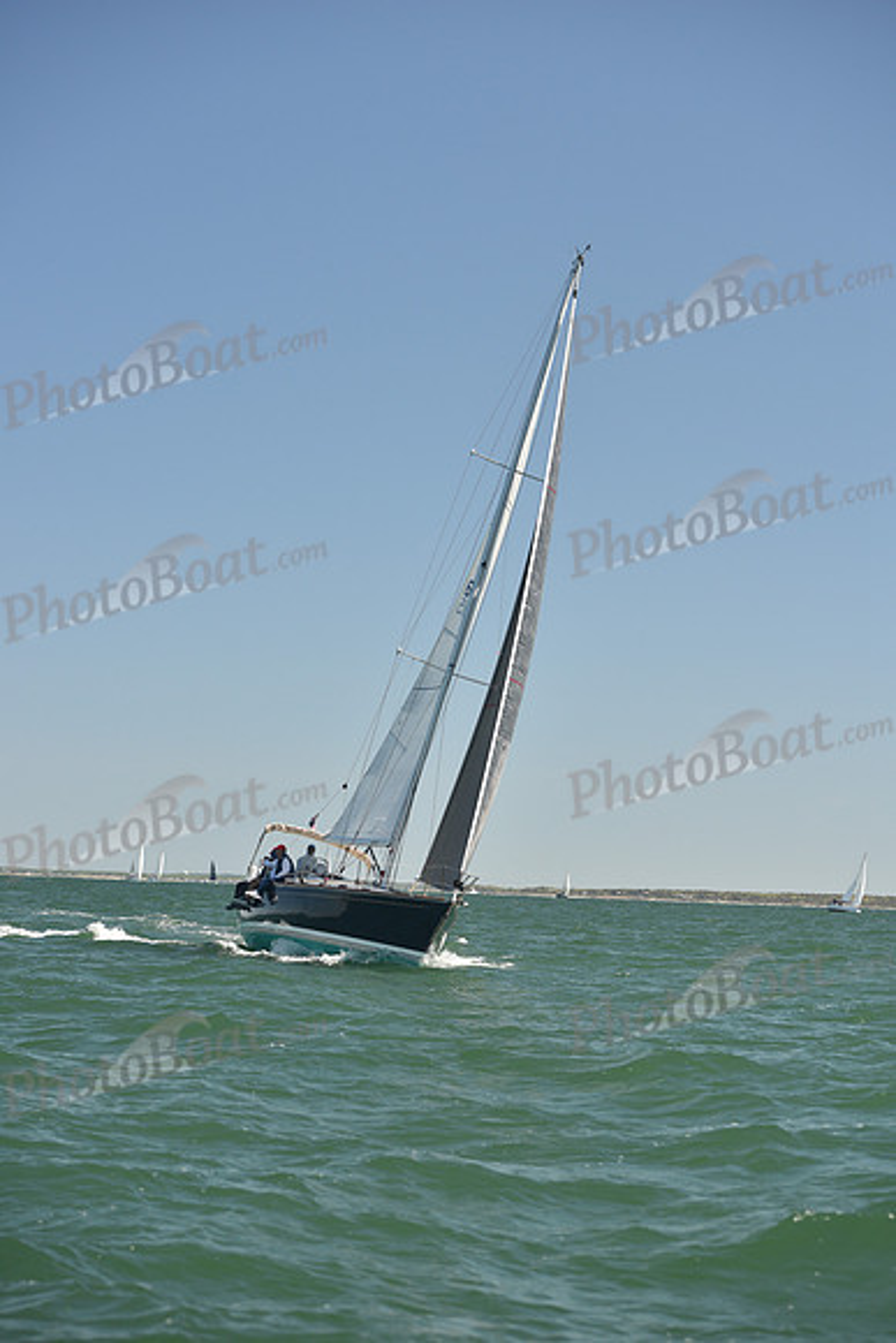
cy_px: 672
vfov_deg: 28.8
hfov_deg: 19.5
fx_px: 2612
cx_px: 448
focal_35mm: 70
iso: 250
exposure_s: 1/800
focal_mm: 70
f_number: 4.5
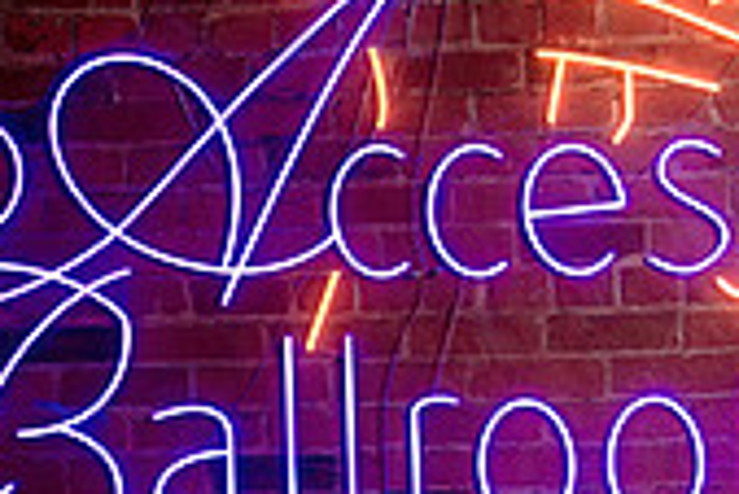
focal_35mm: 142
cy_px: 483
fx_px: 2917
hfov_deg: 14.1
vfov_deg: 9.6
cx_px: 800
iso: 500
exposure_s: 1/200
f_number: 3.2
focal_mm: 38
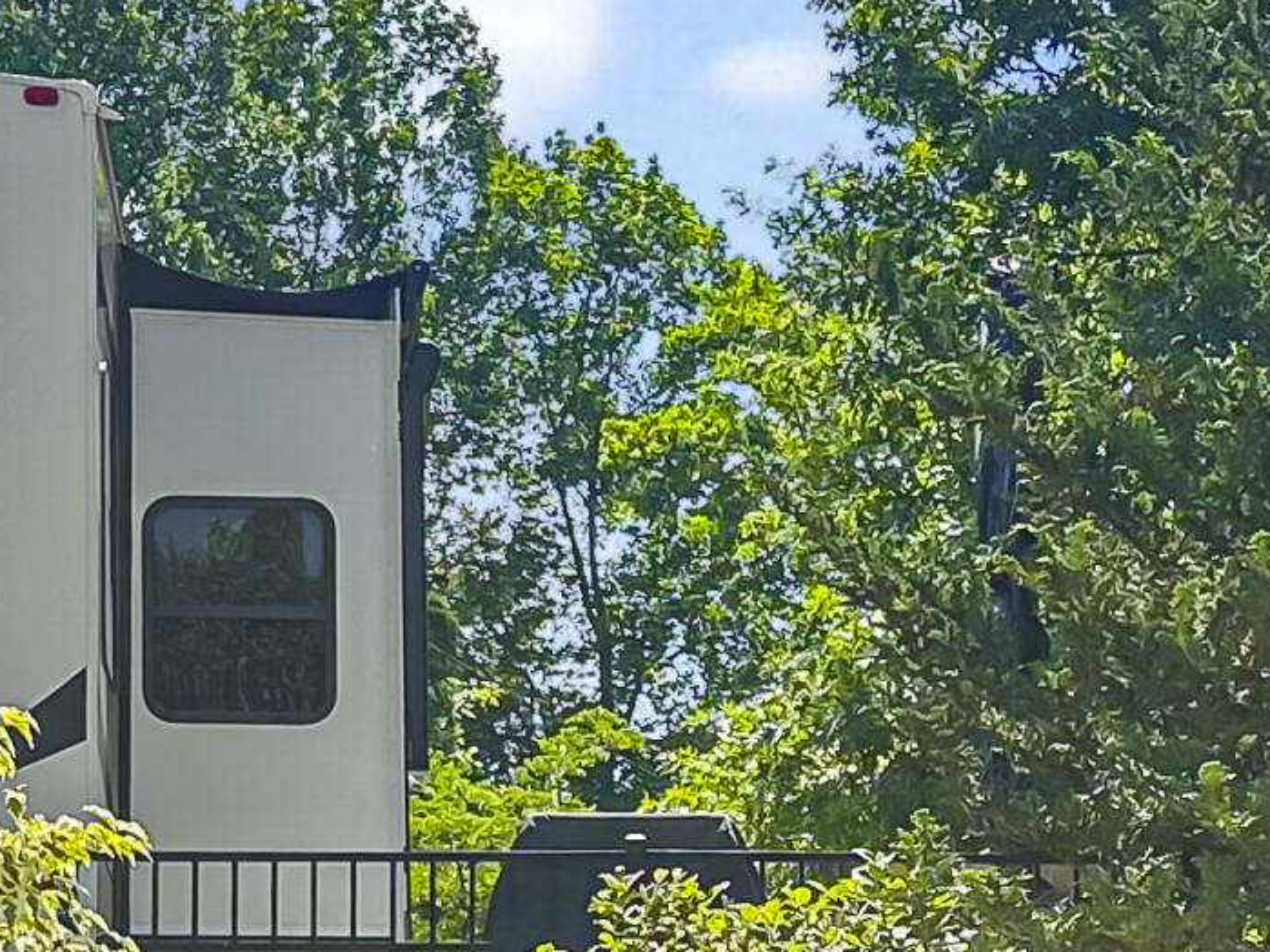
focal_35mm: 103
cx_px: 868
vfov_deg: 14.2
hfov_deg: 19.0
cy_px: 903
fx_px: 3778
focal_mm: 6.86
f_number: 1.8
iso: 80
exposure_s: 1/2700
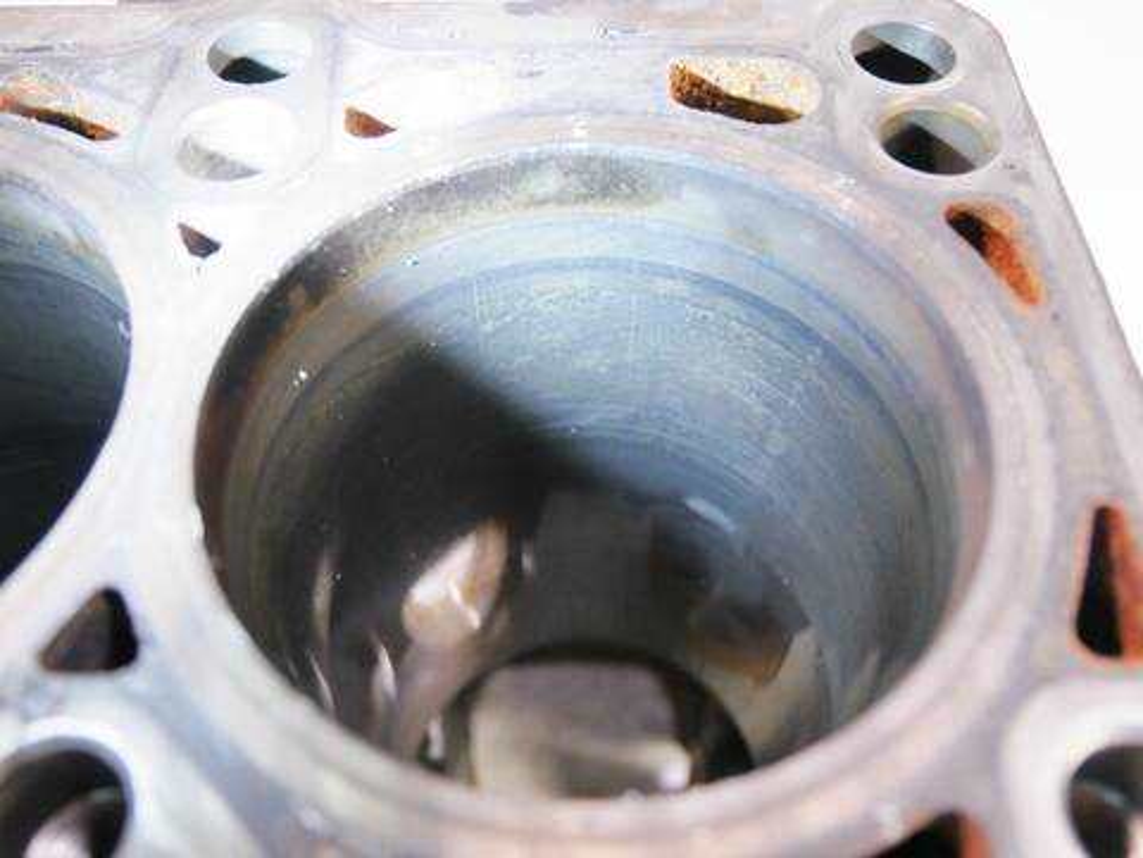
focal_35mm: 32
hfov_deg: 56.8
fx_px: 1057
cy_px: 429
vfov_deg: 44.2
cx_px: 572
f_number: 3.9
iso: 1000
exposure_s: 1/60
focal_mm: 16
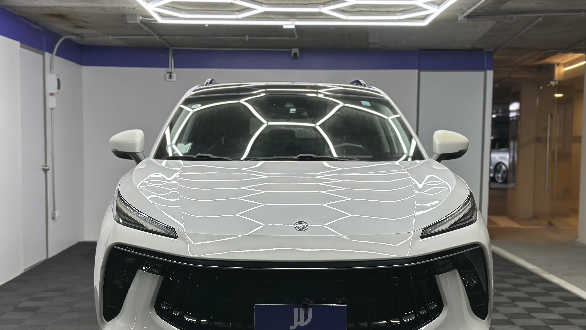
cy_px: 198
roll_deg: -0.5
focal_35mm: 53
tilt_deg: -4.7
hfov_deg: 39.2
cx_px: 296
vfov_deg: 22.6
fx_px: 824
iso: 64
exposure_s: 1/125
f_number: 1.78
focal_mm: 6.86
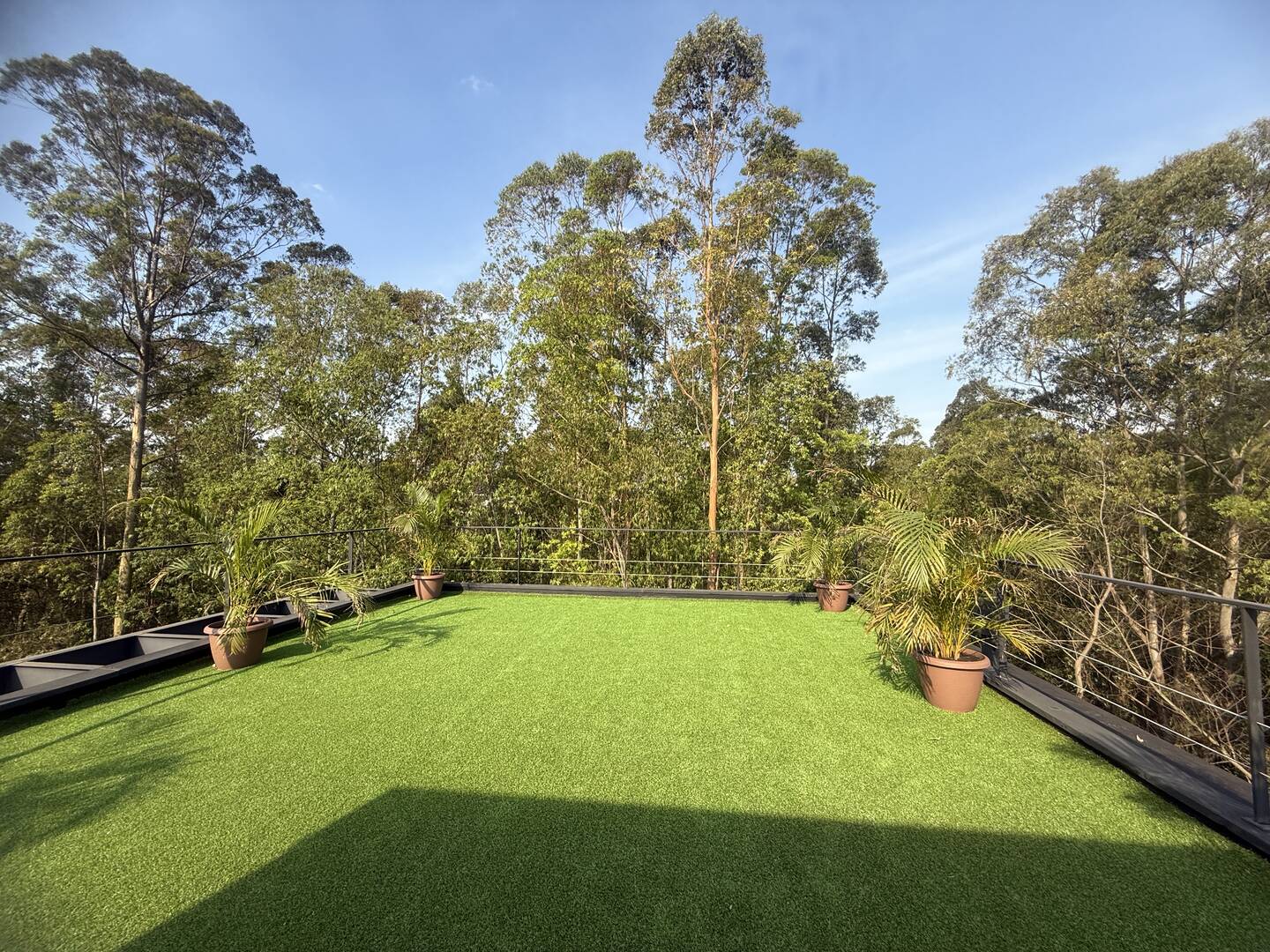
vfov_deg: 85.7
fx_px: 514
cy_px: 476
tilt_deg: +5.3
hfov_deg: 102.1
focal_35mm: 14
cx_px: 635
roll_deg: -0.7
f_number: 2.2
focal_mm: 2.22
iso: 50
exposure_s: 1/717
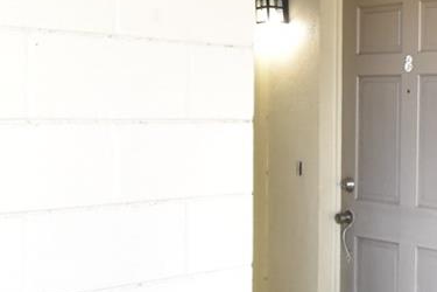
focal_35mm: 64
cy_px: 126
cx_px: 447
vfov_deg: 21.2
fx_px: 777
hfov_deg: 29.2
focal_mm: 10
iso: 500
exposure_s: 1/60
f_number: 4
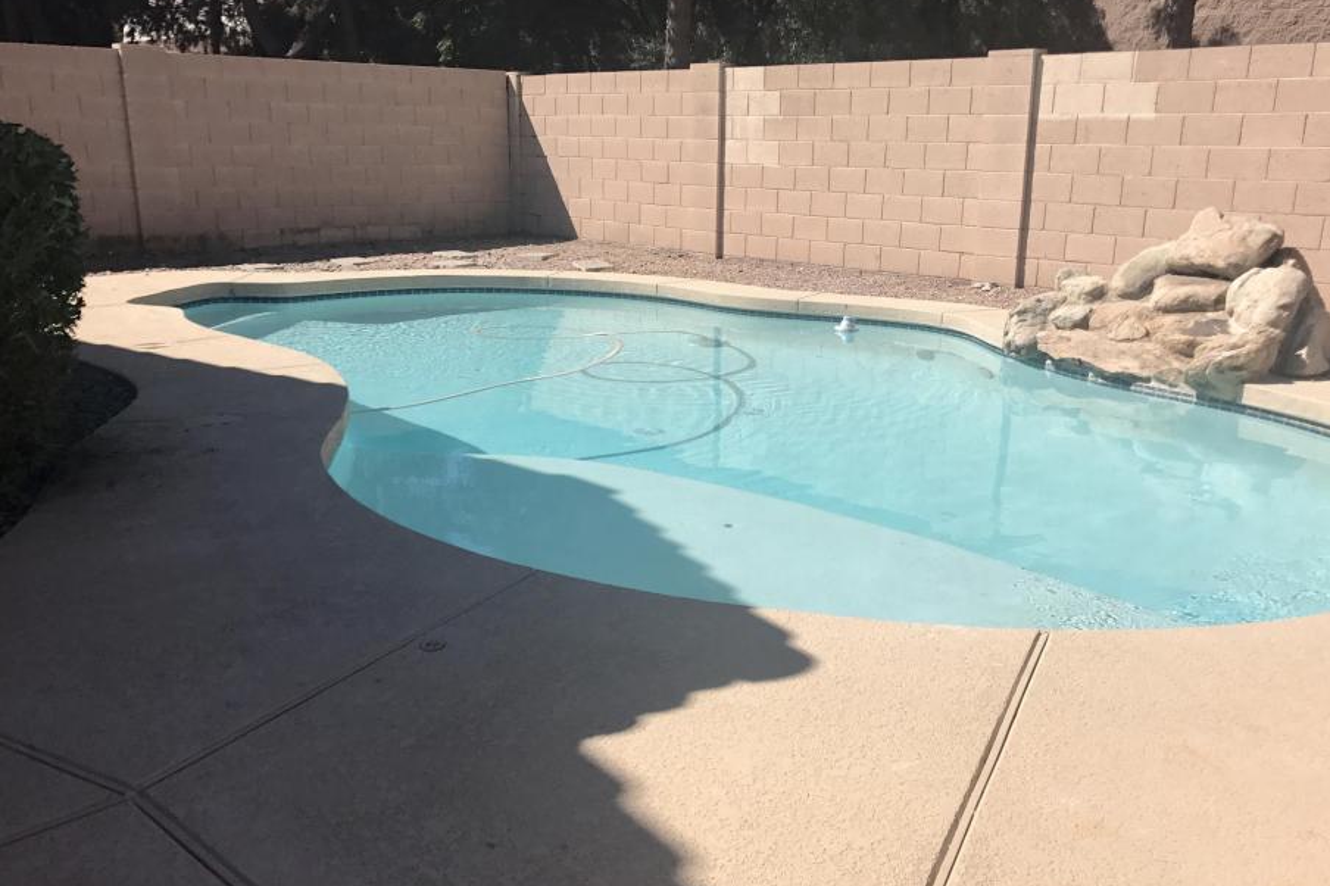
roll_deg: -0.9
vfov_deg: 39.8
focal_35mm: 33
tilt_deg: -17.1
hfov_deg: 57.2
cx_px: 694
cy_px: 522
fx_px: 1219
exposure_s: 1/3425
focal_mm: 3.99
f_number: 1.8
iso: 20
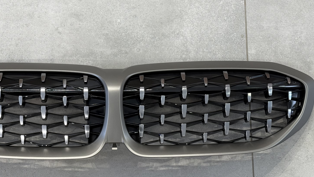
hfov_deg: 28.8
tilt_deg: -79.0
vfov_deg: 16.5
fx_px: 608
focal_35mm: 73
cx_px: 114
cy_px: 115
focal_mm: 6.76
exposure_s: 1/100
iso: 64
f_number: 1.78
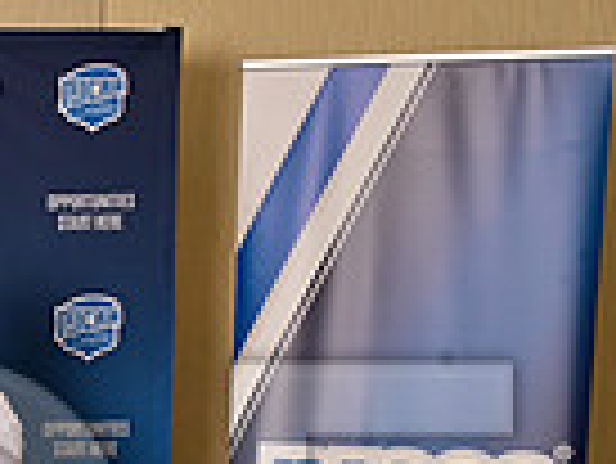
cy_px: 577
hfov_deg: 13.0
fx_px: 2387
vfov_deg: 10.9
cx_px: -567
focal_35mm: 134
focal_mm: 33
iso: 400
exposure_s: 1/125
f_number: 13
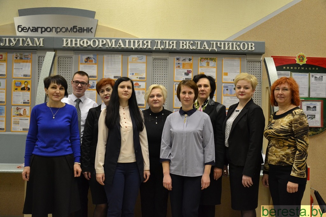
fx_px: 326
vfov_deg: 36.9
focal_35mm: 36
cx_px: 163
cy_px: 108
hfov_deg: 53.1
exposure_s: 1/60
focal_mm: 24
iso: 1400
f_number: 3.8
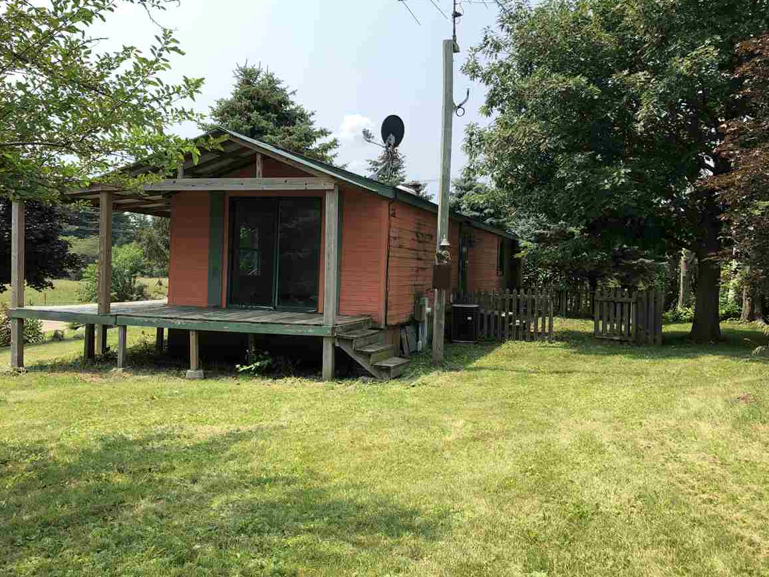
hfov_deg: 58.3
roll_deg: -2.2
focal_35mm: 31
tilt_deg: -0.5
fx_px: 689
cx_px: 367
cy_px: 270
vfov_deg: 45.4
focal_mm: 3.99
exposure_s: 1/1372
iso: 20
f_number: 1.8
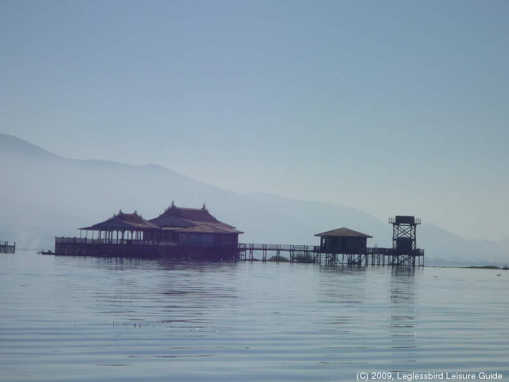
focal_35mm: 168
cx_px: 254
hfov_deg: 11.8
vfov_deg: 8.8
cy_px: 191
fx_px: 2470
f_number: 8
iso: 100
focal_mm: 20.5
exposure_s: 1/1000
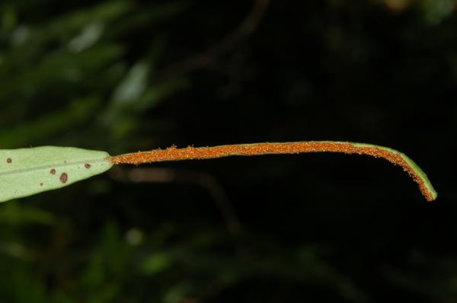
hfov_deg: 22.7
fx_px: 1141
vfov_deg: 15.1
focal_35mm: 90
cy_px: 152
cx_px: 228
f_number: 22
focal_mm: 60
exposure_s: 1/60
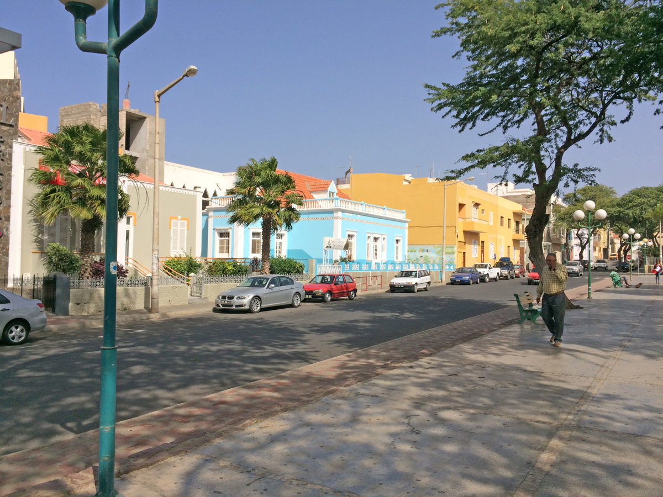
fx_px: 555
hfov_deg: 61.7
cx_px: 332
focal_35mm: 29
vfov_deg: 48.2
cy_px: 248
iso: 32
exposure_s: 1/2740
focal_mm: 4.15
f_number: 2.2
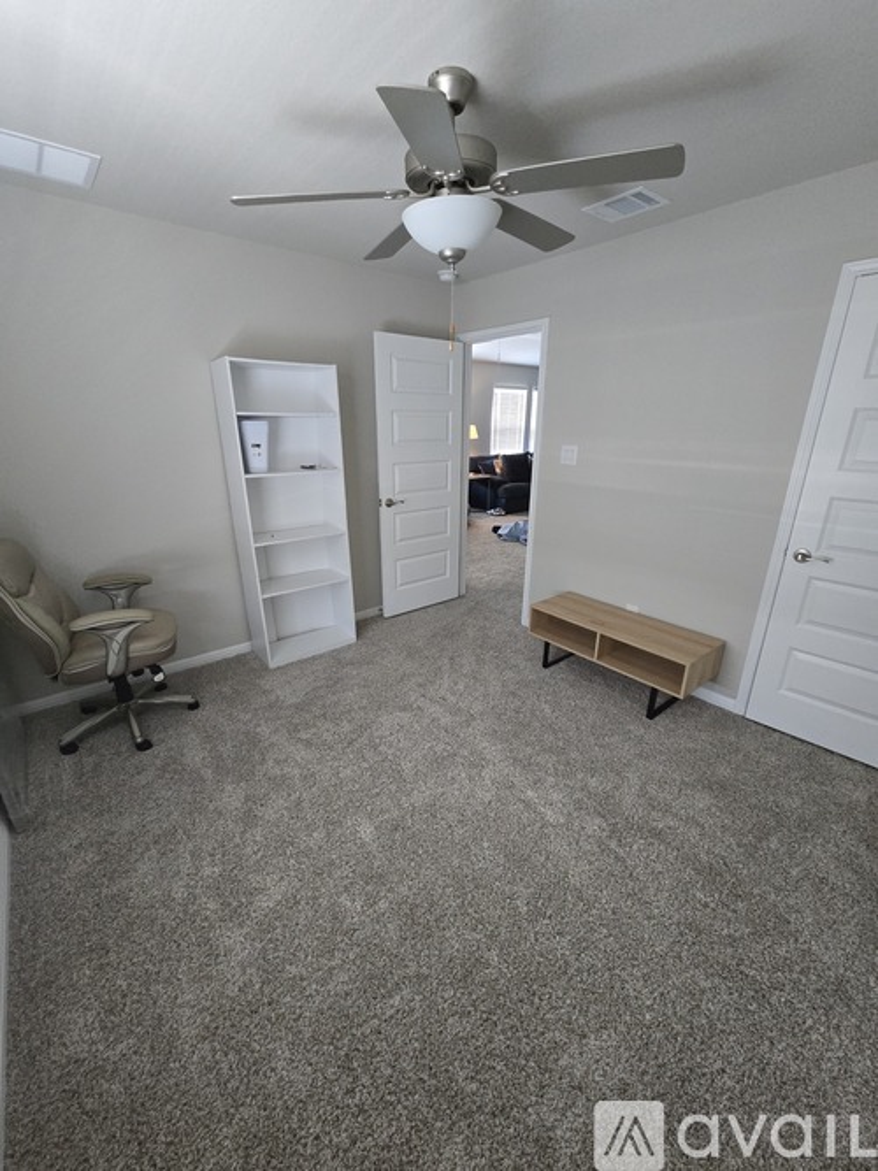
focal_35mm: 13
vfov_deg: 106.2
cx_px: 439
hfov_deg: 89.9
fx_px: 440
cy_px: 586
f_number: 2.2
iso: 800
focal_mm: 2.2
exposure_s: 1/60
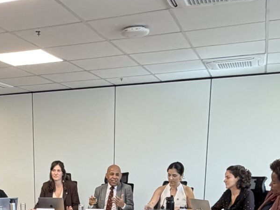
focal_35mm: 60
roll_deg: +0.6
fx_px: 485
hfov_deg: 31.3
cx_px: 56
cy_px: 286
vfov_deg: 21.6
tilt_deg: -14.3
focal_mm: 2.22
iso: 250
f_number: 2.2
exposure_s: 1/120
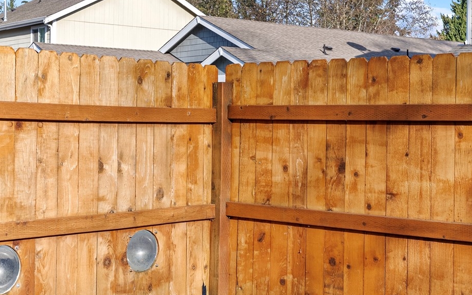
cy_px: 148
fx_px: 849
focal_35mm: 66
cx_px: 242
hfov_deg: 31.1
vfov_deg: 19.7
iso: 1600
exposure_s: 1/1000
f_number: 5.6
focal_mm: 35
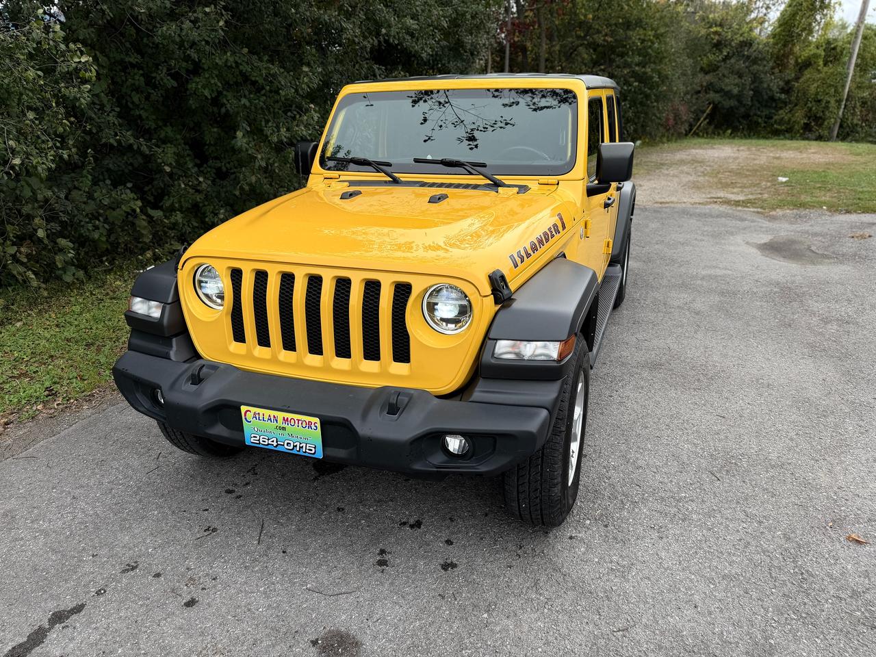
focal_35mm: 24
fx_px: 607
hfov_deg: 71.6
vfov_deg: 56.8
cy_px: 328
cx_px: 438
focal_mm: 6.76
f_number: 1.78
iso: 80
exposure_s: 1/943
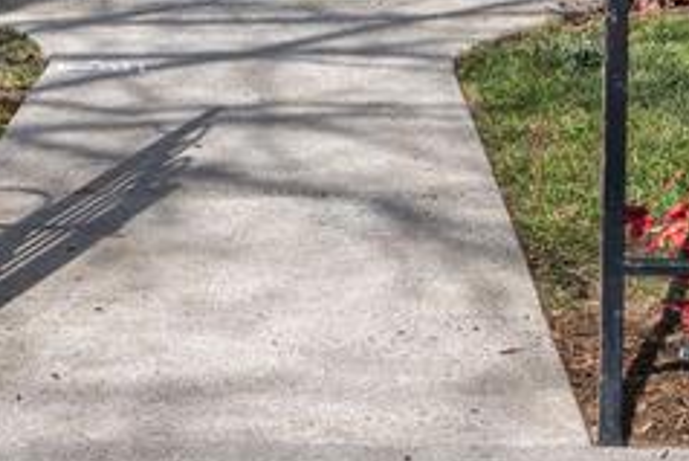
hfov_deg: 15.9
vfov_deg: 10.4
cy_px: -138
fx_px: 2470
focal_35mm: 129
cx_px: 321
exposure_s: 1/320
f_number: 9
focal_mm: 30
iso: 200
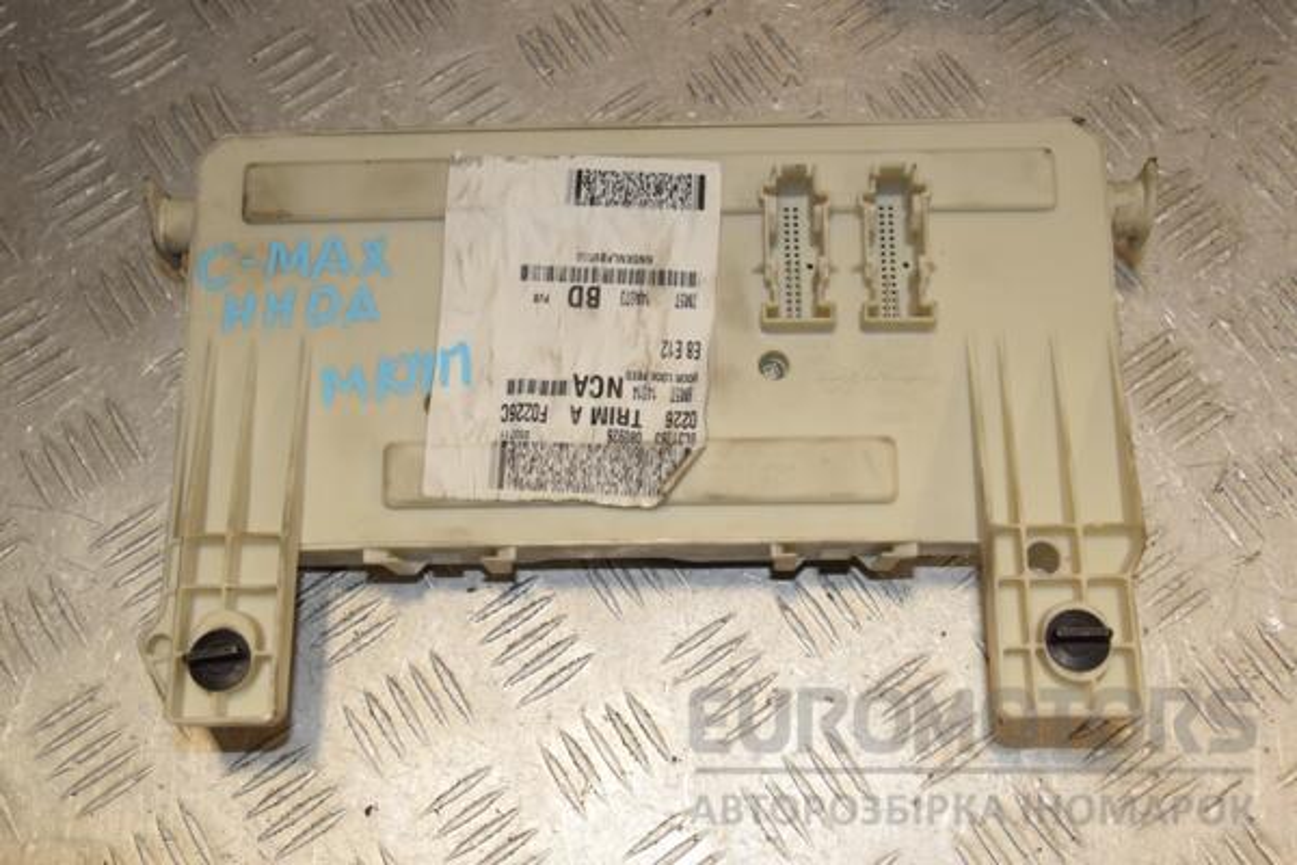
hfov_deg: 43.6
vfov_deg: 29.9
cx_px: 648
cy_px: 432
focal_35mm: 45
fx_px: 1621
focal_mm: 30
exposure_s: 1/200
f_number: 10
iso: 800
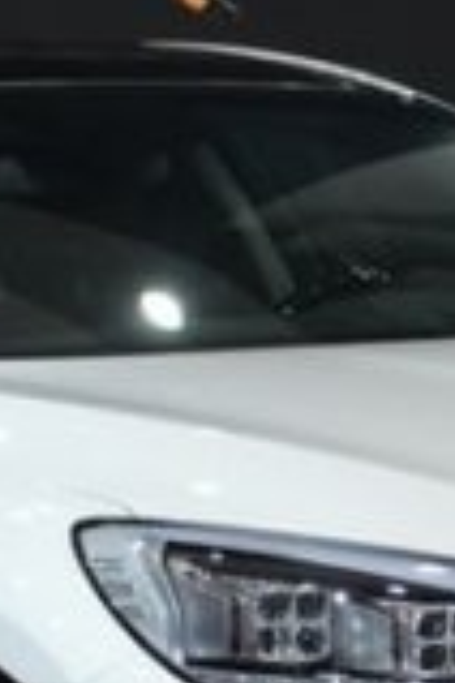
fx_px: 5137
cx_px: 339
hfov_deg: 5.1
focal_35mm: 271
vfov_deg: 7.6
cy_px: 419
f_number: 5
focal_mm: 36
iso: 400
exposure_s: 1/100
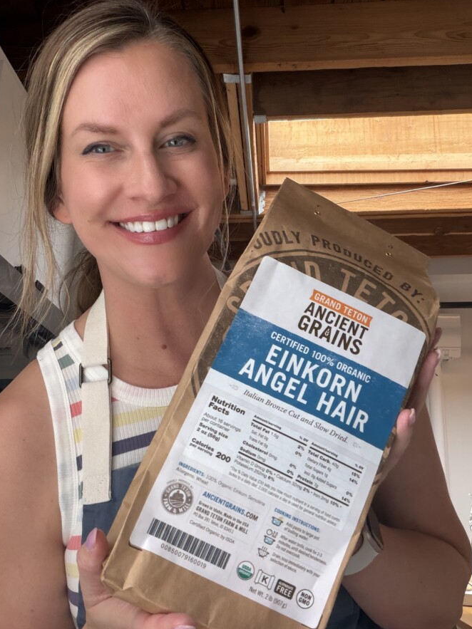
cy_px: 319
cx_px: 232
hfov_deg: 42.9
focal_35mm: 33
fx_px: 600
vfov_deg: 55.4
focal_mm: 2.71
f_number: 1.9
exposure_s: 1/121
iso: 80
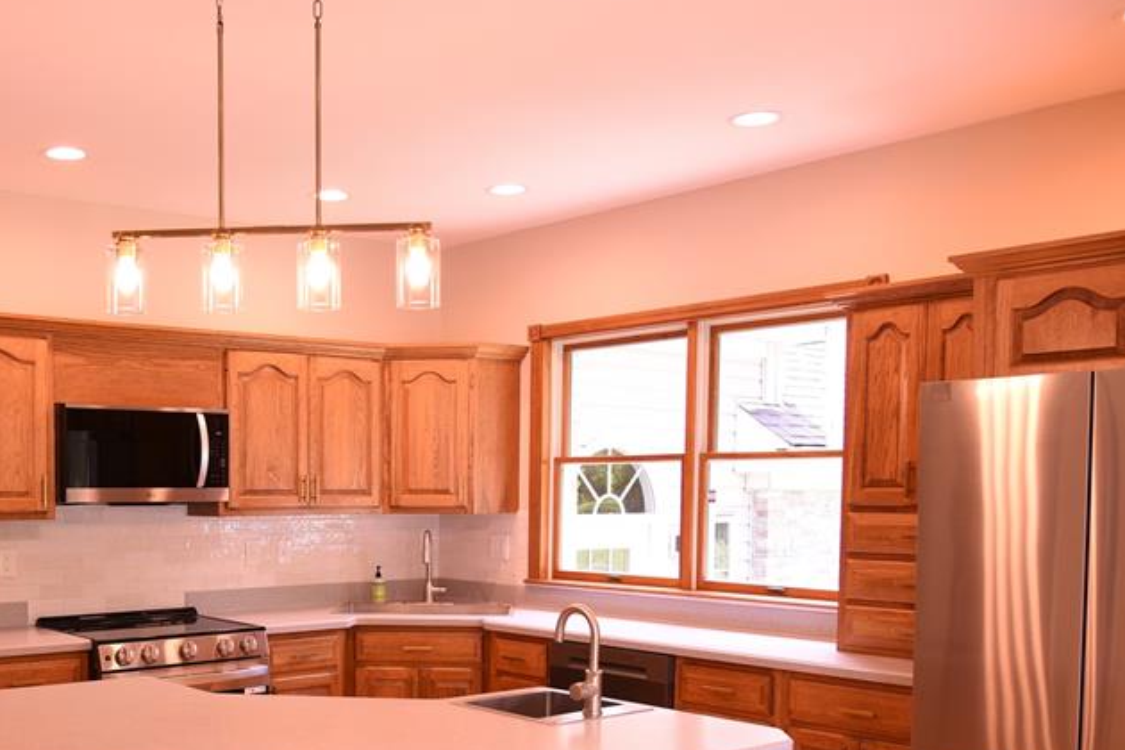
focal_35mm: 39
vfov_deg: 33.4
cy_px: 580
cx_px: 325
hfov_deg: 48.2
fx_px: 1219
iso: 125
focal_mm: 24
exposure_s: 1/20
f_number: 4
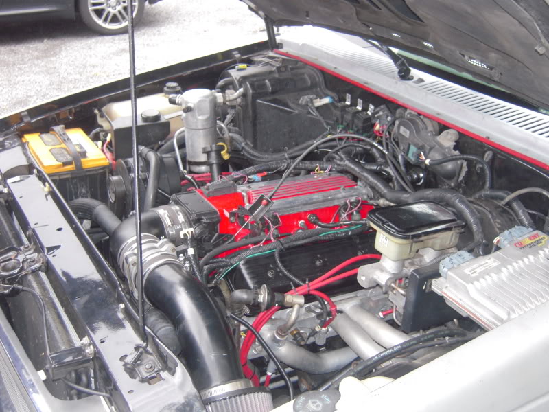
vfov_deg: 32.2
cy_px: 206
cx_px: 274
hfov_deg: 42.1
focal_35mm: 45
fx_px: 714
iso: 400
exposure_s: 1/50
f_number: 3.3
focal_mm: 8.1
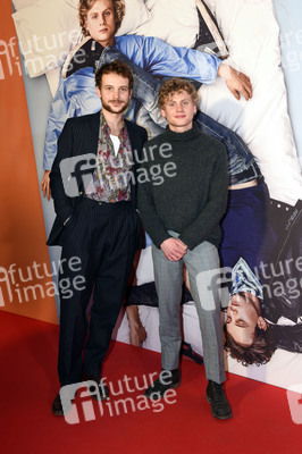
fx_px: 479
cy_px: 227
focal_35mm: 38
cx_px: 151
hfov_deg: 35.0
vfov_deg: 50.7
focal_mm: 38
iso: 1600
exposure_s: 1/80
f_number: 6.3
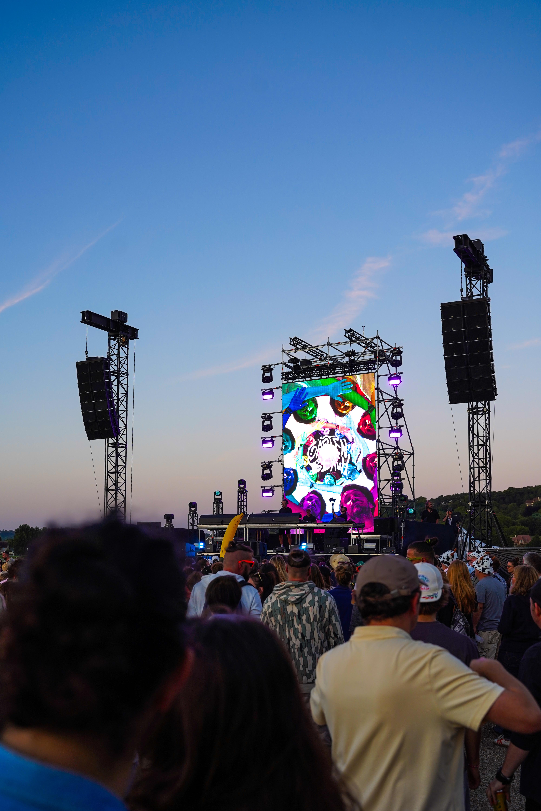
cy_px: 406
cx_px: 270
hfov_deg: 38.2
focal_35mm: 35
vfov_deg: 54.8
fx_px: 782
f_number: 4
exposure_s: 1/160
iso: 250
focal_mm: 34.7
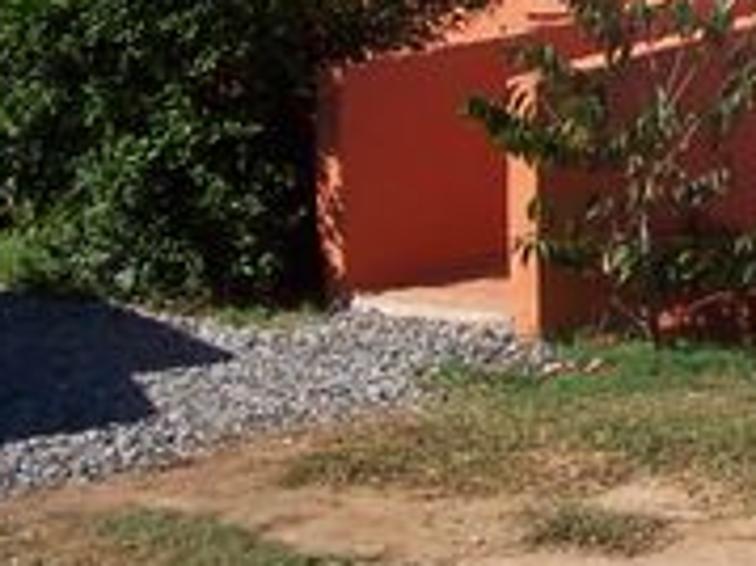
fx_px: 2706
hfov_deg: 14.9
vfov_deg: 11.7
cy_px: -84
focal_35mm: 124
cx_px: 1077
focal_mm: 5.6
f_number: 5.6
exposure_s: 1/750
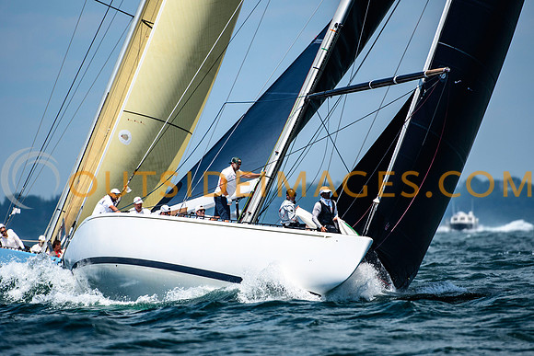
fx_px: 9009
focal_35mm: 607
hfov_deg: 3.4
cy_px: 178
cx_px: 267
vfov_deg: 2.3
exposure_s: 1/3200
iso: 400
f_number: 5
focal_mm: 400
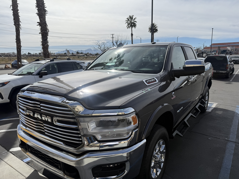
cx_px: 120
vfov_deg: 56.8
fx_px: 166
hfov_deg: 71.6
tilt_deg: -10.1
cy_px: 90
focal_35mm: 24
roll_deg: +2.1
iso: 80
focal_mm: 6.76
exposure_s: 1/7353
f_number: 1.78
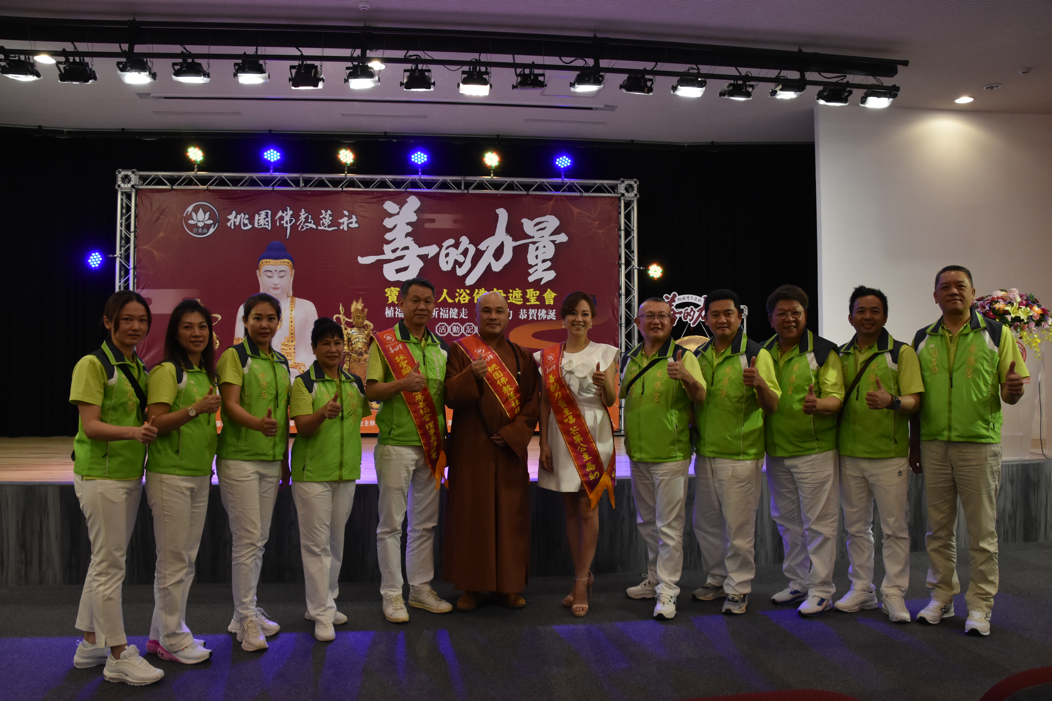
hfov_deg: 67.4
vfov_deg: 47.9
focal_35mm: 27
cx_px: 526
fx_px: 789
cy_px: 350
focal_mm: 18
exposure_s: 1/160
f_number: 6.3
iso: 1600
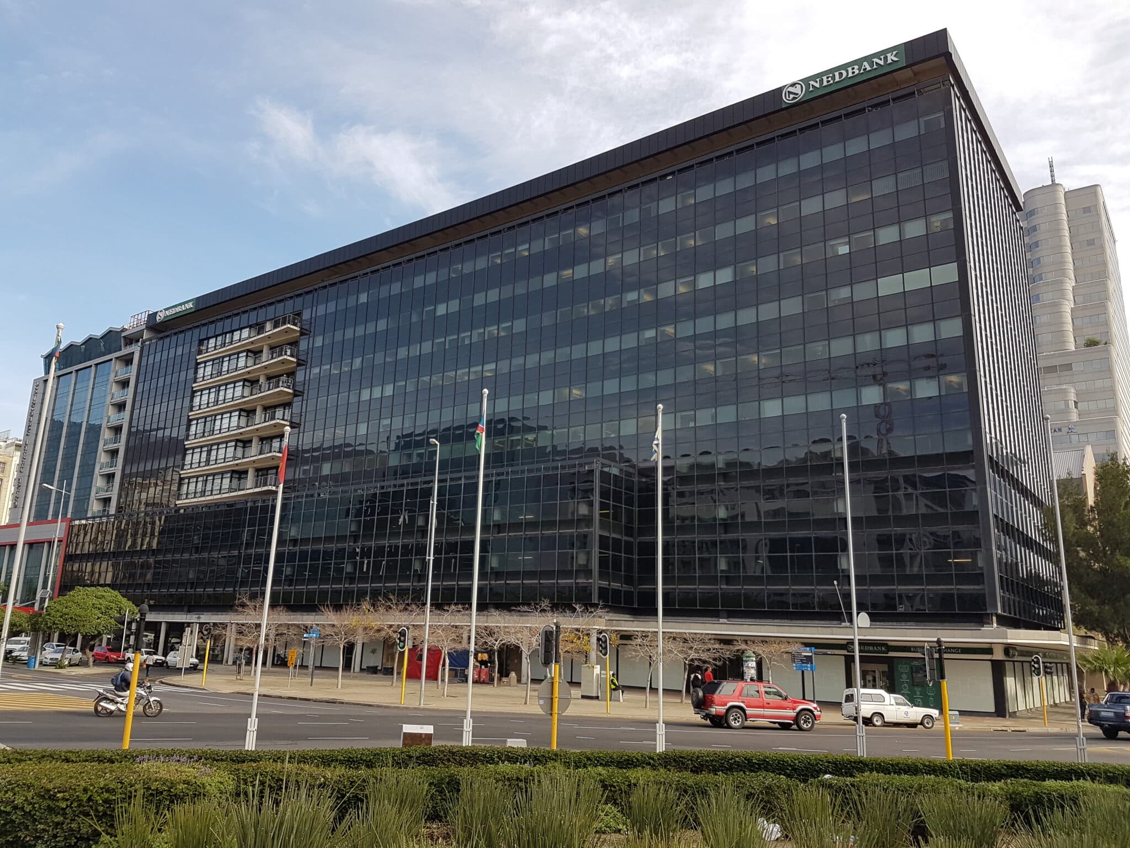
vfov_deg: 53.1
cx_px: 565
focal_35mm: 26
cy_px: 424
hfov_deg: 67.3
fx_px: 849
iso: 40
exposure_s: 1/874
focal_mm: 4.2
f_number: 1.7
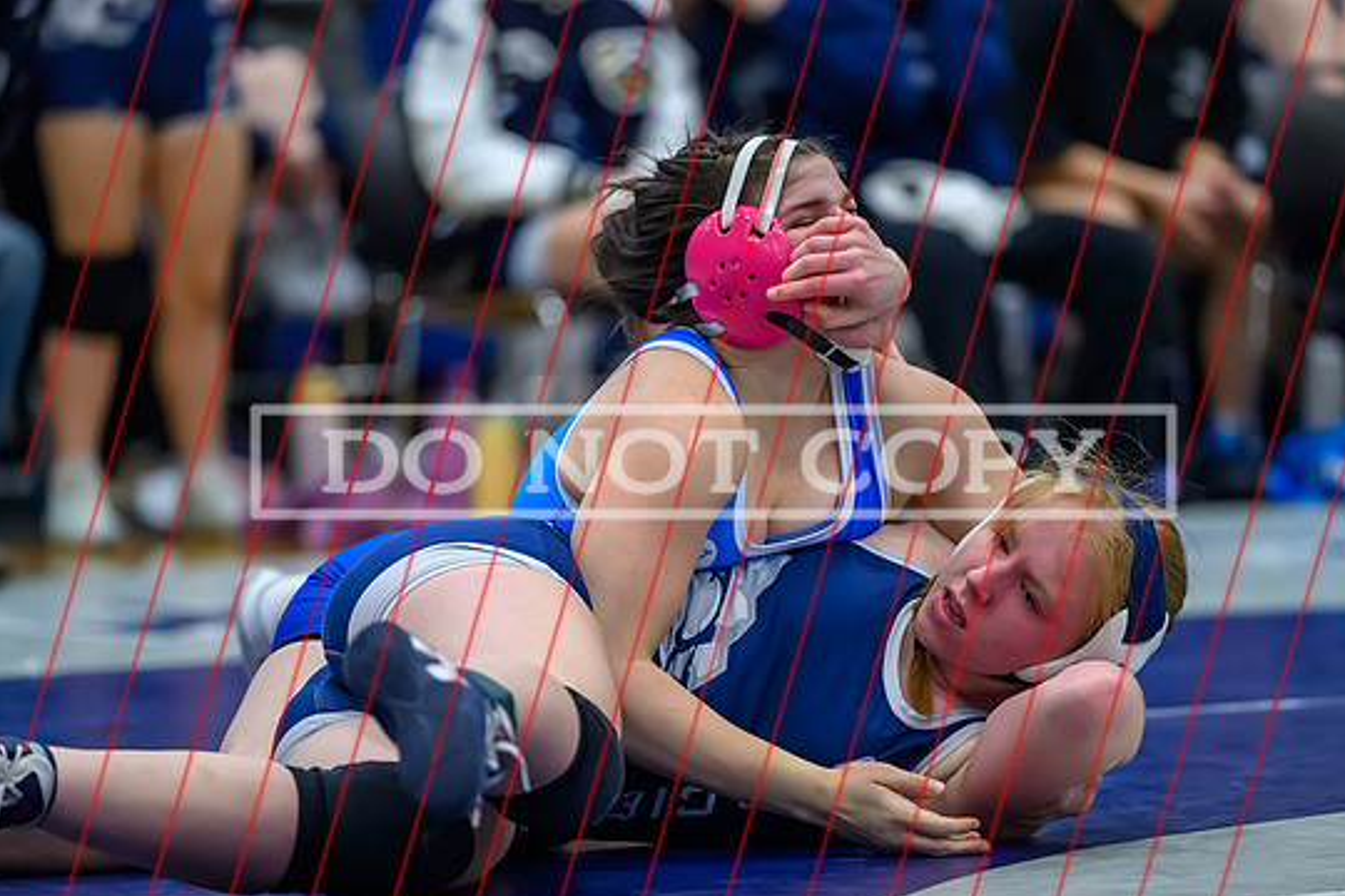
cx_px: 712
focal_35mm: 215
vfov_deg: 6.4
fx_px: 8032
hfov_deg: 9.6
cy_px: 479
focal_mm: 200
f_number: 2.8
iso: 10000
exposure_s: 1/640
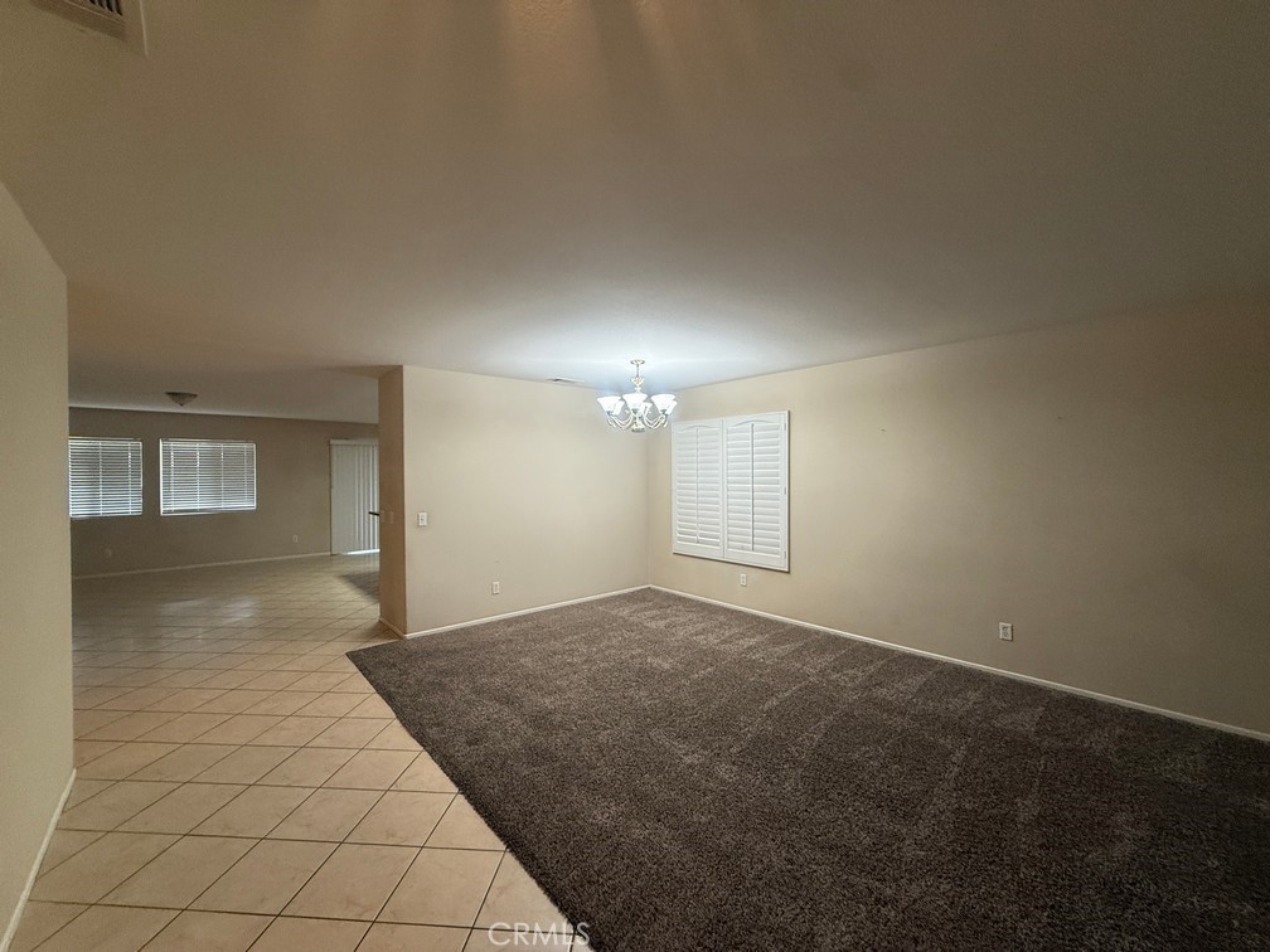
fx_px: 514
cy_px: 476
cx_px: 635
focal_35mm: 14
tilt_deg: -1.2
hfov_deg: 102.1
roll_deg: +0.1
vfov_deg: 85.7
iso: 250
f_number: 2.2
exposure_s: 1/120
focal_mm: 2.22
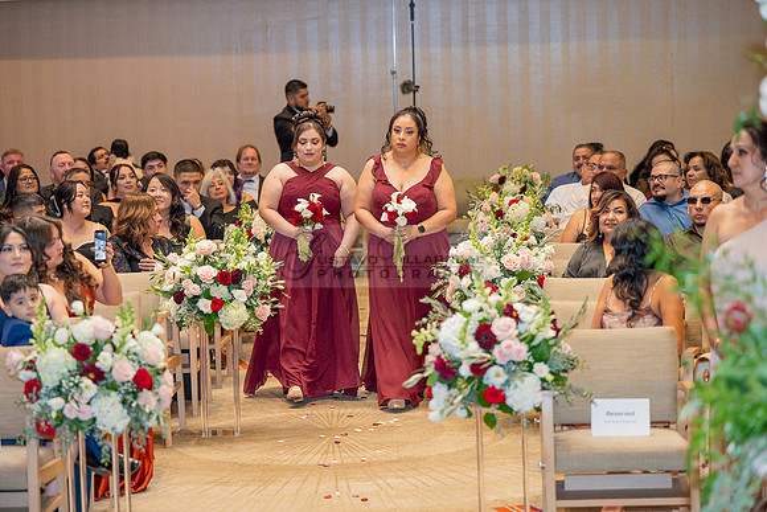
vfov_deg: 13.2
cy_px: 256
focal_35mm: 104
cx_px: 384
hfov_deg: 19.6
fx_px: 2216
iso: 1250
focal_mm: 104
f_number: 3.2
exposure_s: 1/160
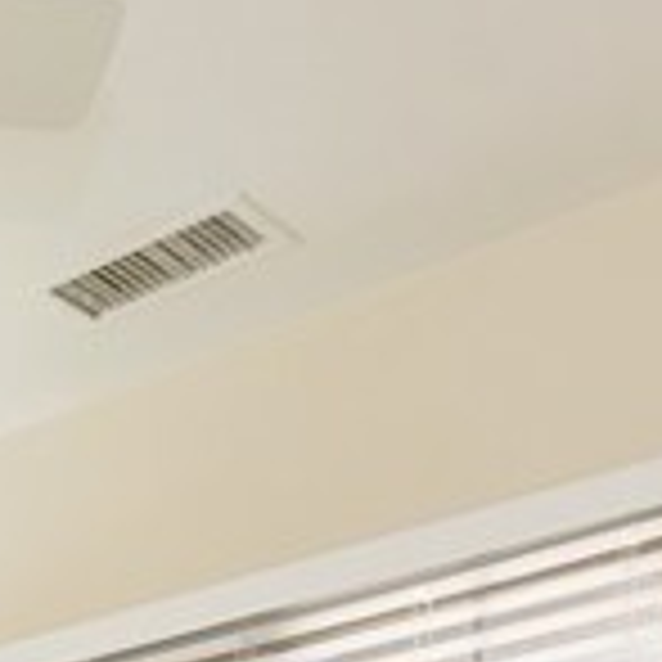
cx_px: -522
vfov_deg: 16.5
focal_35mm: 83
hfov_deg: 17.2
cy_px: 1277
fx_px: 1796
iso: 180
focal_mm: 14
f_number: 5.6
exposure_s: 1/125
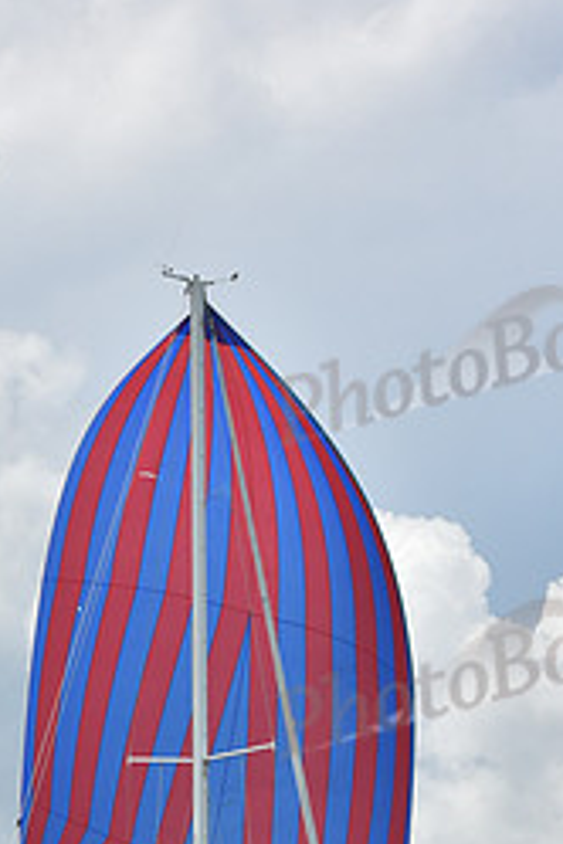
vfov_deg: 12.4
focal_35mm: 163
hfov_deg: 8.4
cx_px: 100
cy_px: 895
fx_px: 3823
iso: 320
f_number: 13
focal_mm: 70
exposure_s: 1/640
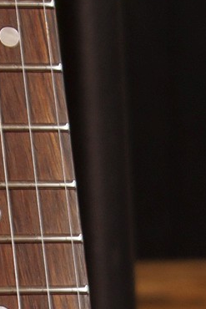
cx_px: 18
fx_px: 4276
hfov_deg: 2.8
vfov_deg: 4.1
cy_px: 757
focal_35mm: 499
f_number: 5.6
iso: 100
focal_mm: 45
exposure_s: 1/10
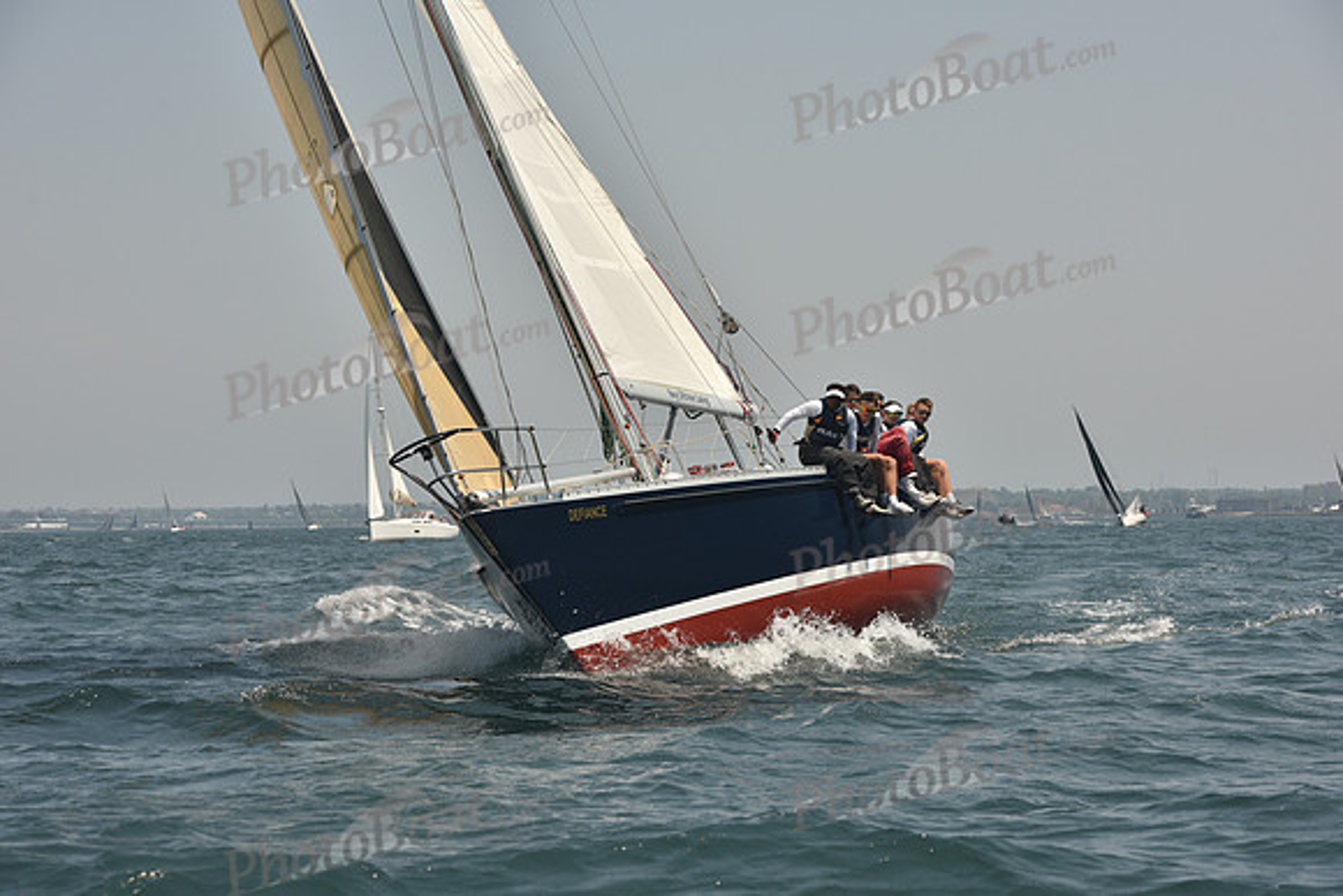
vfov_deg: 13.7
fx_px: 3731
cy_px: 448
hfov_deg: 20.4
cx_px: 672
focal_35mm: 100
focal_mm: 100
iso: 250
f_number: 7.1
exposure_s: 1/640
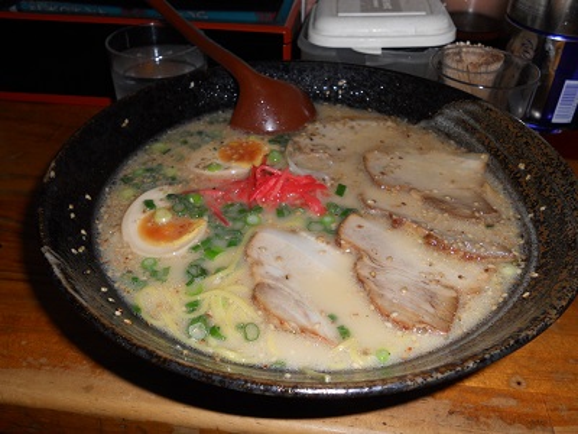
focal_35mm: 32
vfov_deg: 44.2
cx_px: 289
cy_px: 217
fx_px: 534
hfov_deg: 56.8
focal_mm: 5.8
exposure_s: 1/25
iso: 80
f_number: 8.8
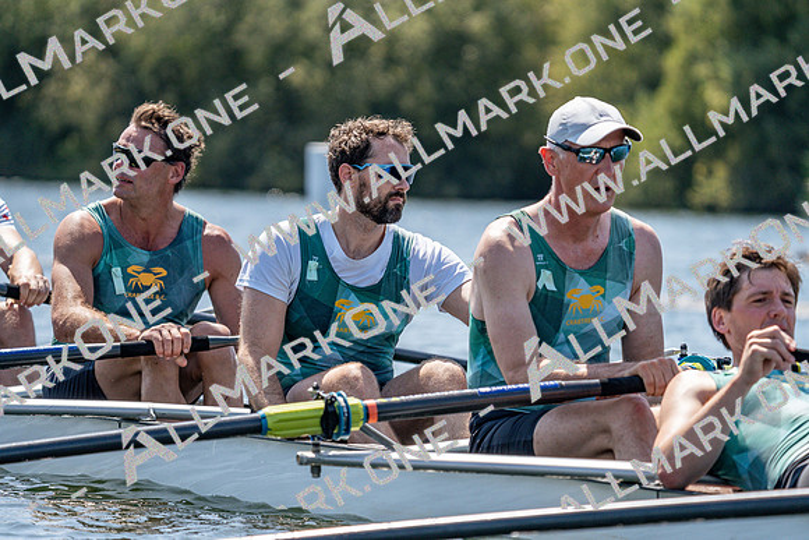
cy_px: 270
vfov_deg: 4.3
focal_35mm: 318
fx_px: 7148
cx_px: 404
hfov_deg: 6.5
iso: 500
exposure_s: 1/2000
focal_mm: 318
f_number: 6.3
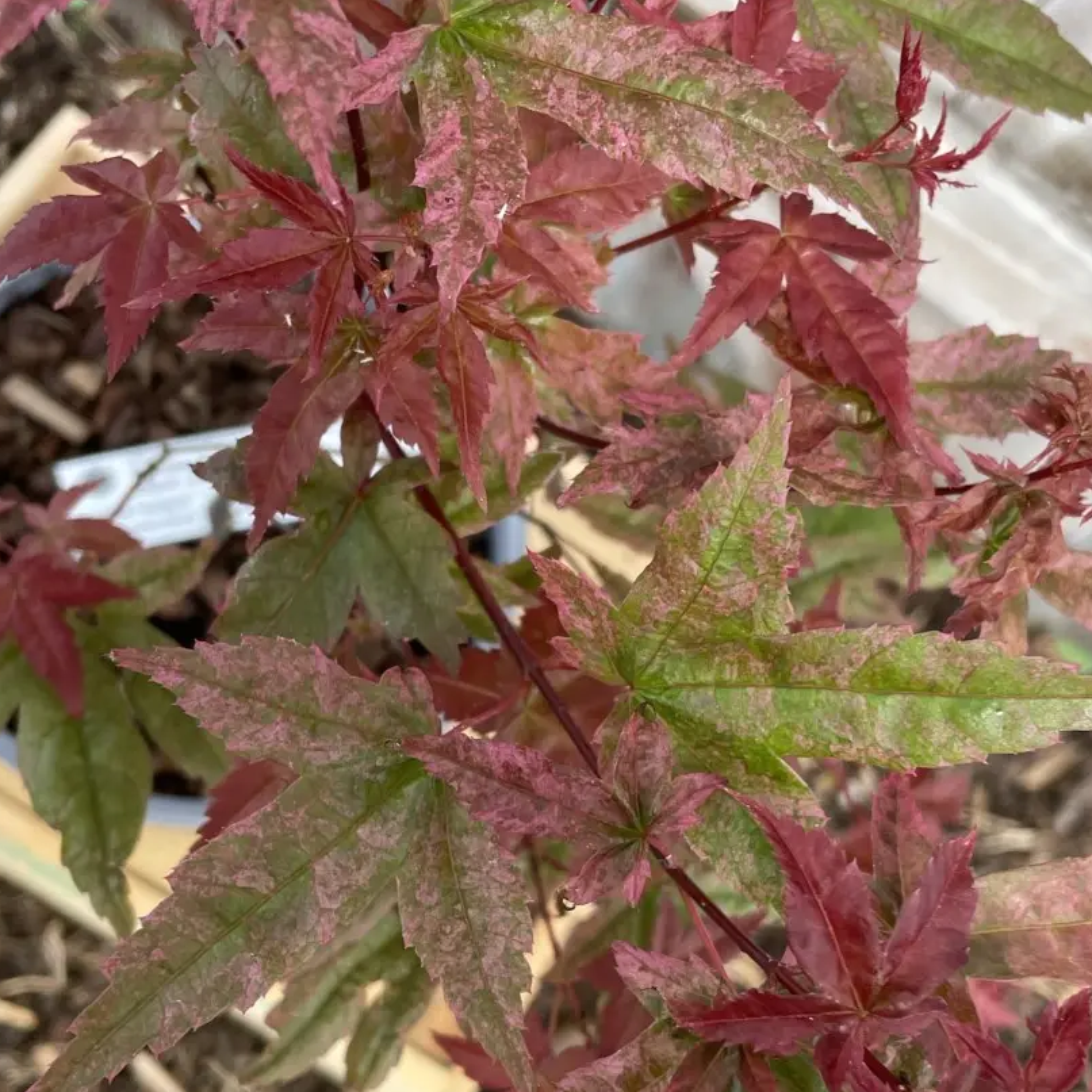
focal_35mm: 41
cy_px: 756
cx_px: 581
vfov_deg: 40.3
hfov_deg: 40.9
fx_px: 1463
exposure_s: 1/100
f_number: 1.6
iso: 80
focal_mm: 4.2
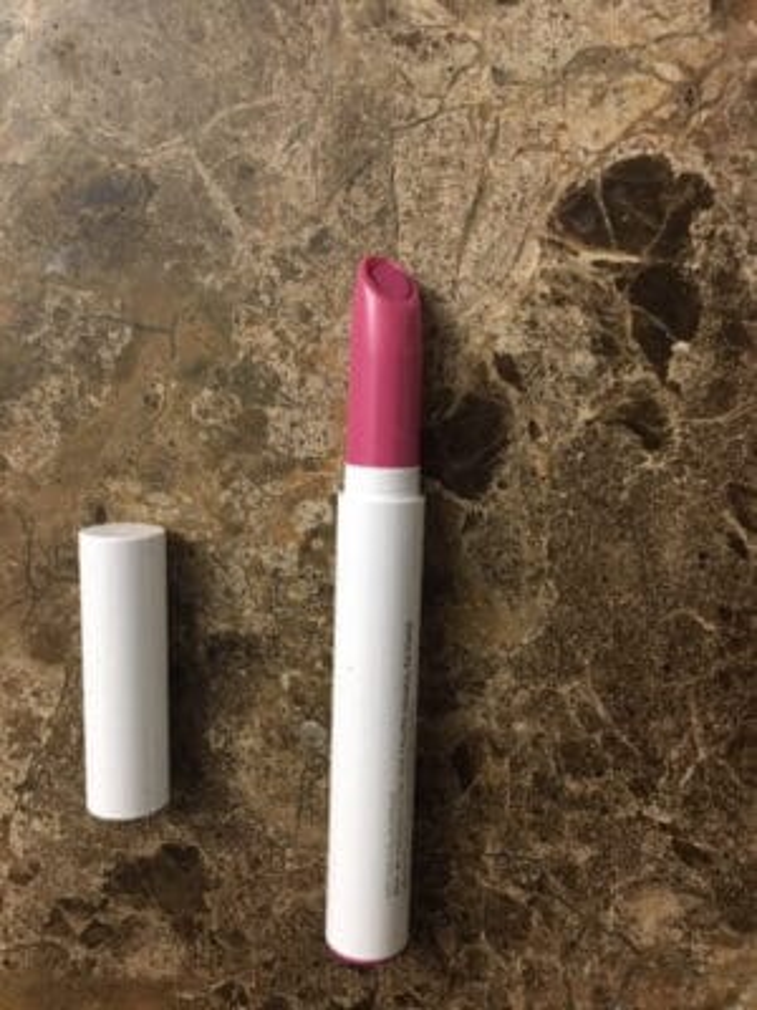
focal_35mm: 29
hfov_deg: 48.2
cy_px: 505
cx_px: 378
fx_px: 846
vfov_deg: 61.7
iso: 200
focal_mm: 4.15
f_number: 2.2
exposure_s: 1/15
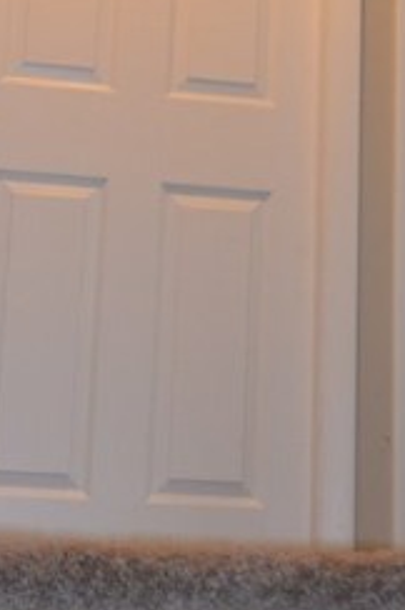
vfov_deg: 23.8
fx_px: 1438
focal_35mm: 85
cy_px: 172
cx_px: 268
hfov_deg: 16.0
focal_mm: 18
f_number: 3.5
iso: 640
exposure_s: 1/60
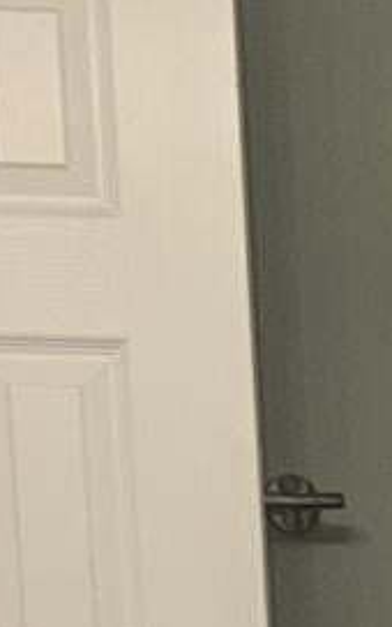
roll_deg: -1.2
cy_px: 1415
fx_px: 3196
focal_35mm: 187
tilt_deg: -13.6
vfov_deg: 10.0
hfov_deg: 6.5
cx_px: 1111
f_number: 1.78
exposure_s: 1/226
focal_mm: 6.76
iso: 50
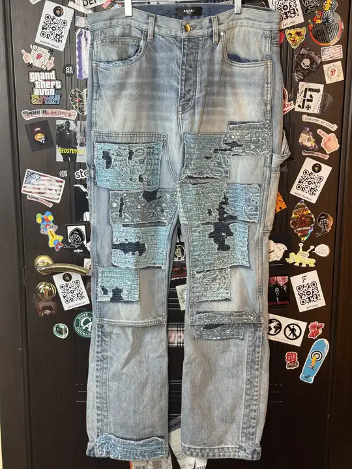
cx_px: 176
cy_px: 234
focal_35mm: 48
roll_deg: -0.5
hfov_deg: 30.3
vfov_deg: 39.7
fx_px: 651
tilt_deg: -11.9
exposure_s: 1/50
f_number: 1.78
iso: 64
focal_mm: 6.76
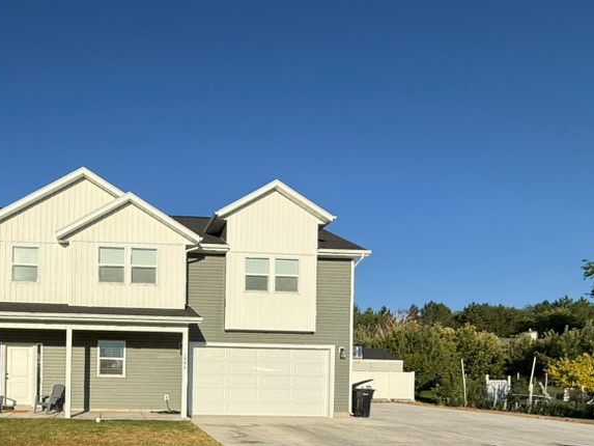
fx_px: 429
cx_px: 141
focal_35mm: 25
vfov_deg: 50.2
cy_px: 382
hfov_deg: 64.7
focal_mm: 2.22
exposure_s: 1/4762
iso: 50
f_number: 2.2
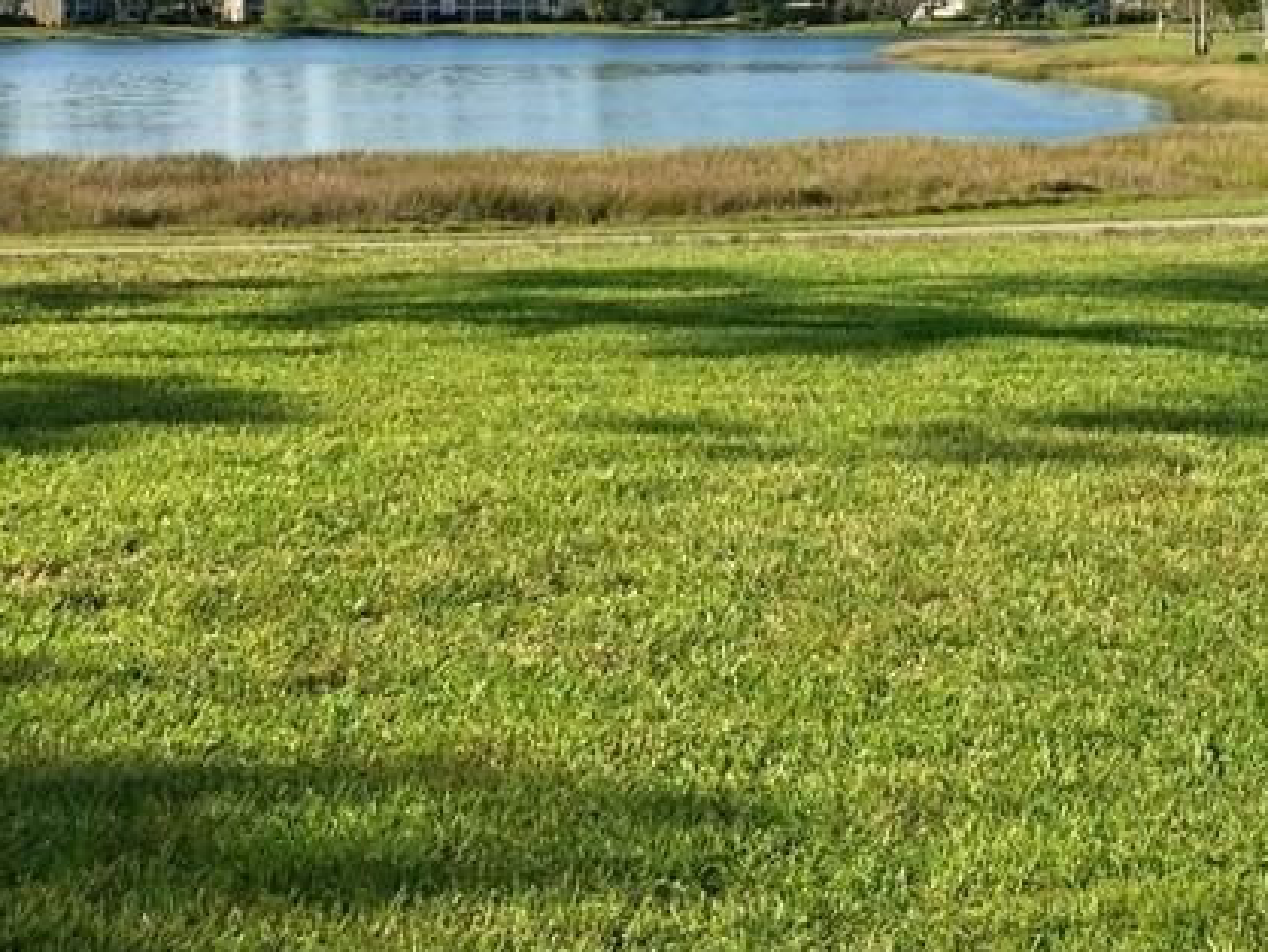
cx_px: 846
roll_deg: -1.4
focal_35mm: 71
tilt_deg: +3.5
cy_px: -179
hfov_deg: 27.2
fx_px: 2602
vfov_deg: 19.6
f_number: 2.2
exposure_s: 1/2475
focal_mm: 4.15
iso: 32
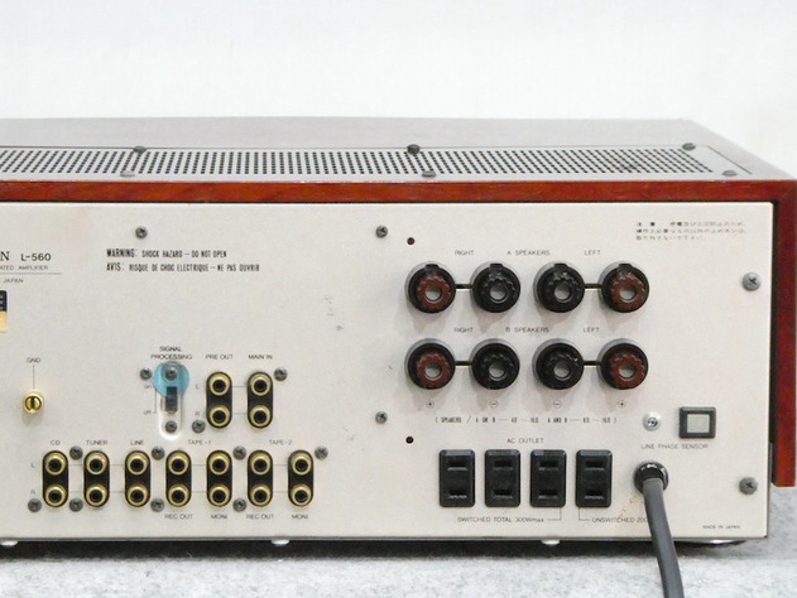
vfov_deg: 10.0
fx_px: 3433
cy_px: 397
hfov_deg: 13.2
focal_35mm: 149
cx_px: 273
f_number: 5
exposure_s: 1/60
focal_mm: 17.5
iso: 1600
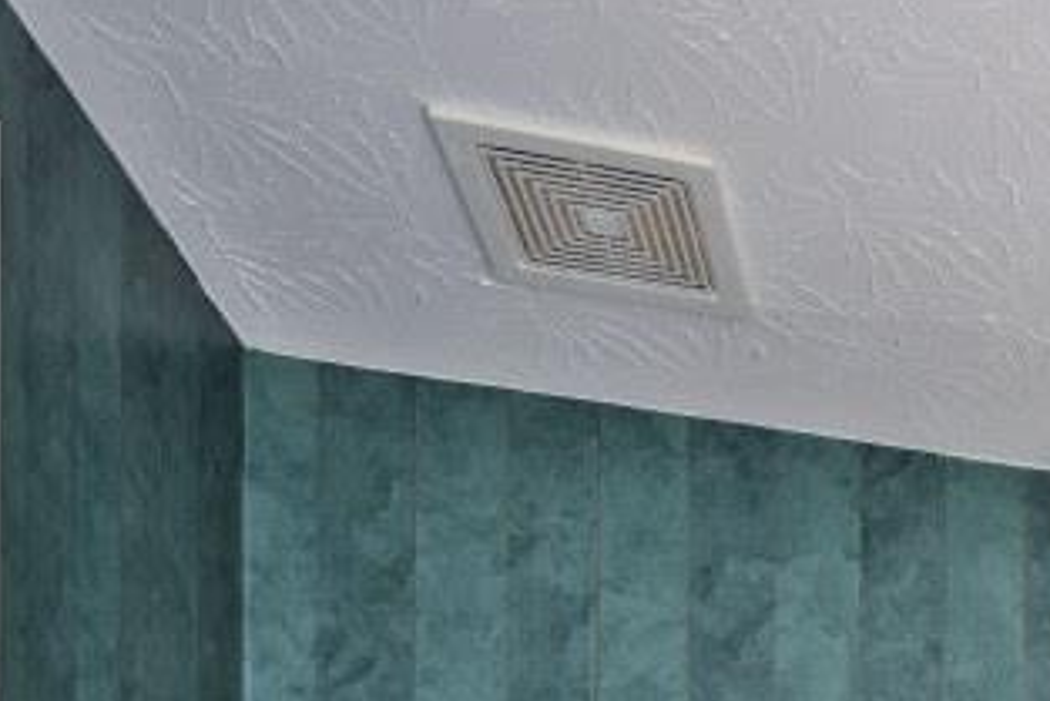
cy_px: 1533
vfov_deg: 15.1
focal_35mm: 67
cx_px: 1671
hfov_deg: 22.9
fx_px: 1955
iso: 200
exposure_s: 1/60
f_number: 4
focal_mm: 14
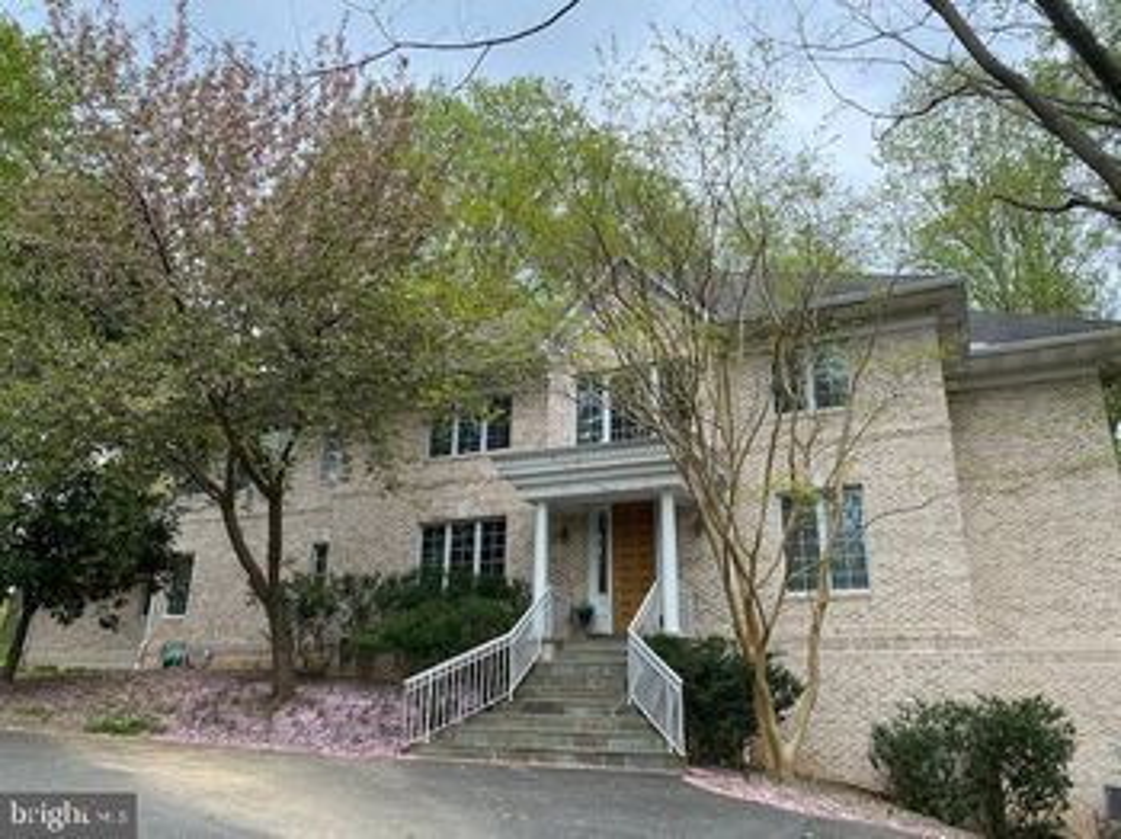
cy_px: 420
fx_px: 841
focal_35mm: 26
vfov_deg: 53.0
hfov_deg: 67.3
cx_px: 560
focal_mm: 4.25
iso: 32
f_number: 1.8
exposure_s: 1/738
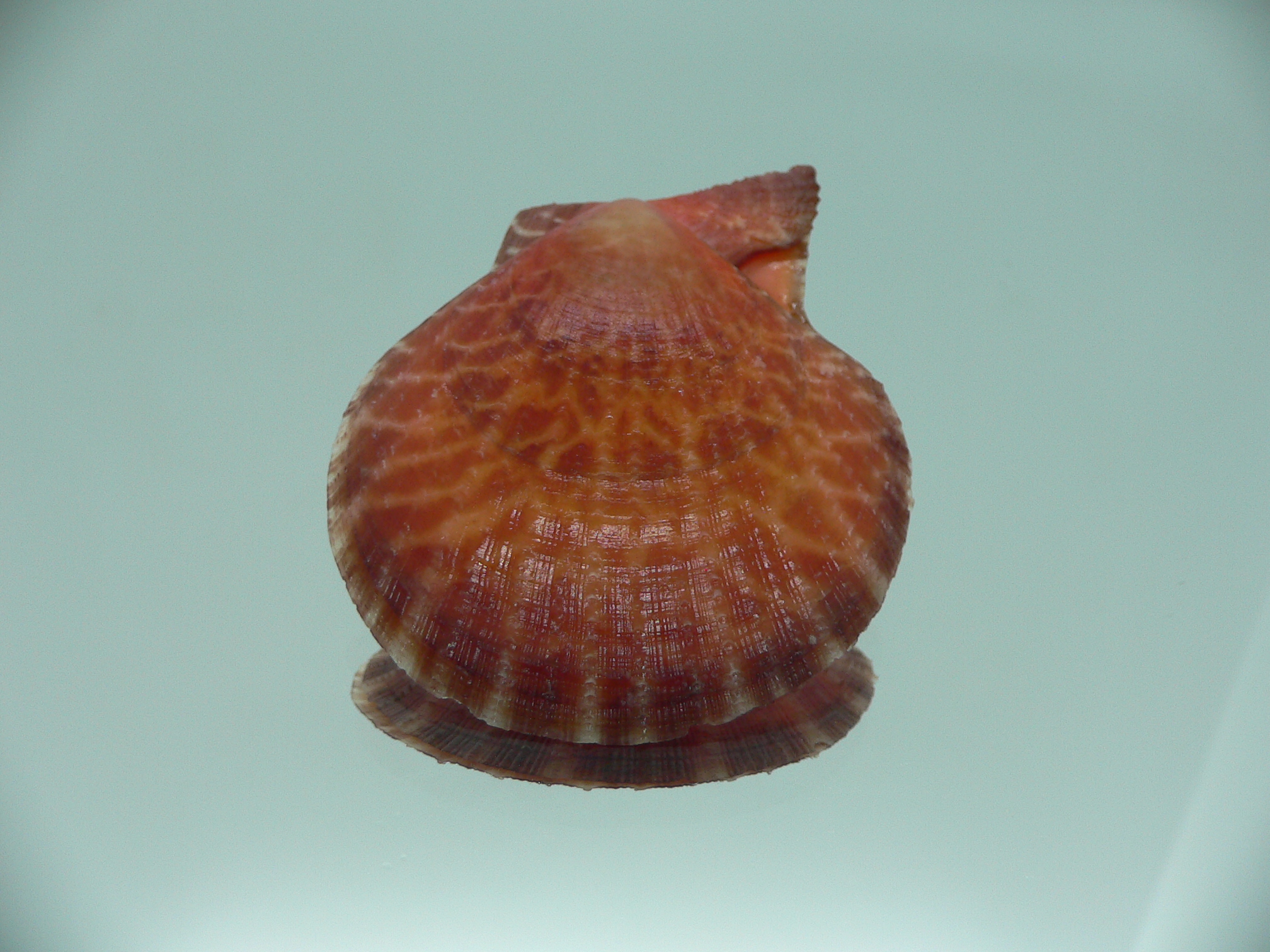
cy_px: 476
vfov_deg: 40.7
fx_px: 1284
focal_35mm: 35
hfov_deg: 52.6
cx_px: 635
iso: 100
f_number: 2.8
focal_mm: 4.6
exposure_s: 1/60
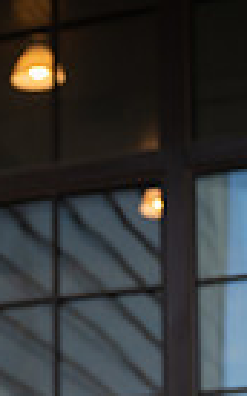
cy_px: 525
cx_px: -468
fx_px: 1932
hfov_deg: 6.7
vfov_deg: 11.4
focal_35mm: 179
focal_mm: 39
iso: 200
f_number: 2.8
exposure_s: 1/250
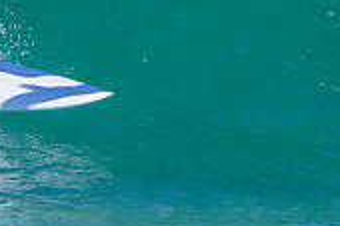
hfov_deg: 0.7
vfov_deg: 0.4
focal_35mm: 3094
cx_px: -32
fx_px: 29192
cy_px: -114
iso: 500
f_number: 6.3
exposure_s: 1/2000
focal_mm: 800
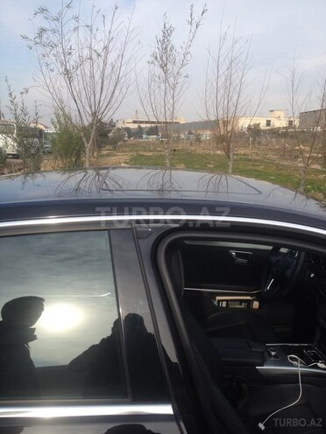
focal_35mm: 35
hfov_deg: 40.7
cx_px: 163
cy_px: 217
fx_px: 439
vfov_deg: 52.6
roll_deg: -1.2
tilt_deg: -9.3
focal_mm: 4.28
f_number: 2.4
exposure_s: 1/890
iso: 50
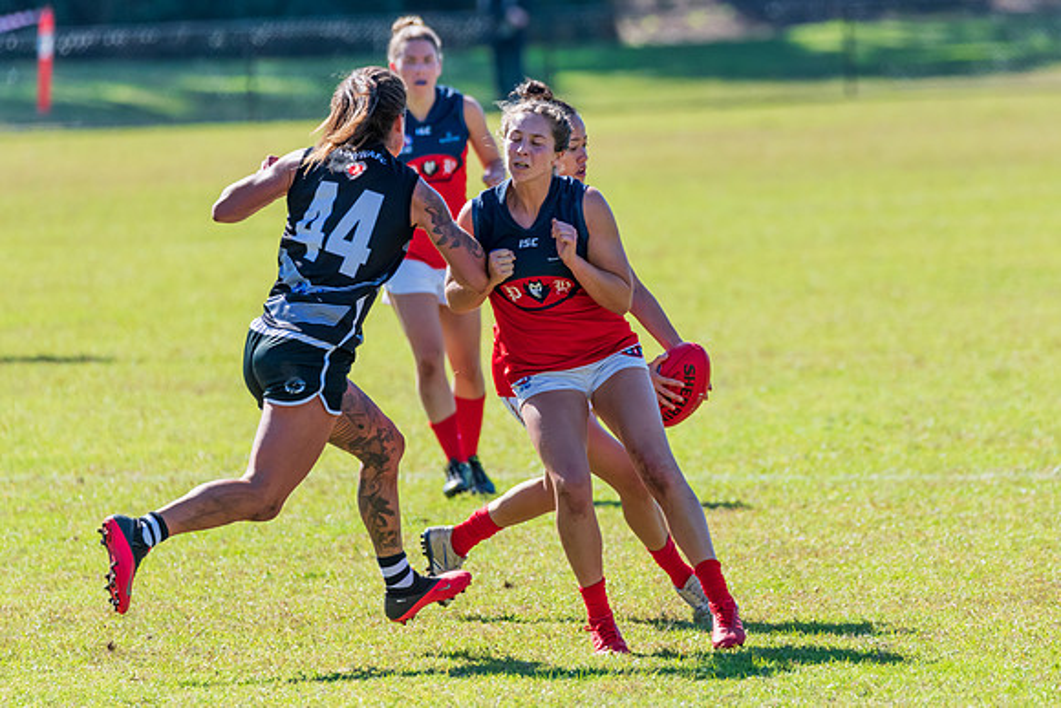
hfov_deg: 4.2
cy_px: 276
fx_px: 14391
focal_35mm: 488
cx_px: 614
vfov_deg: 2.8
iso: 800
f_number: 6
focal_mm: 400
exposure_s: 1/2000
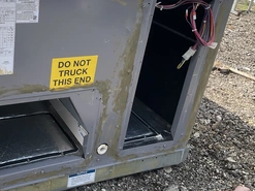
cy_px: 87
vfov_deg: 30.8
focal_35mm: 47
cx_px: 62
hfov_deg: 39.3
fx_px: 346
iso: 25
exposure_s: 1/842
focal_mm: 3
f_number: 1.8
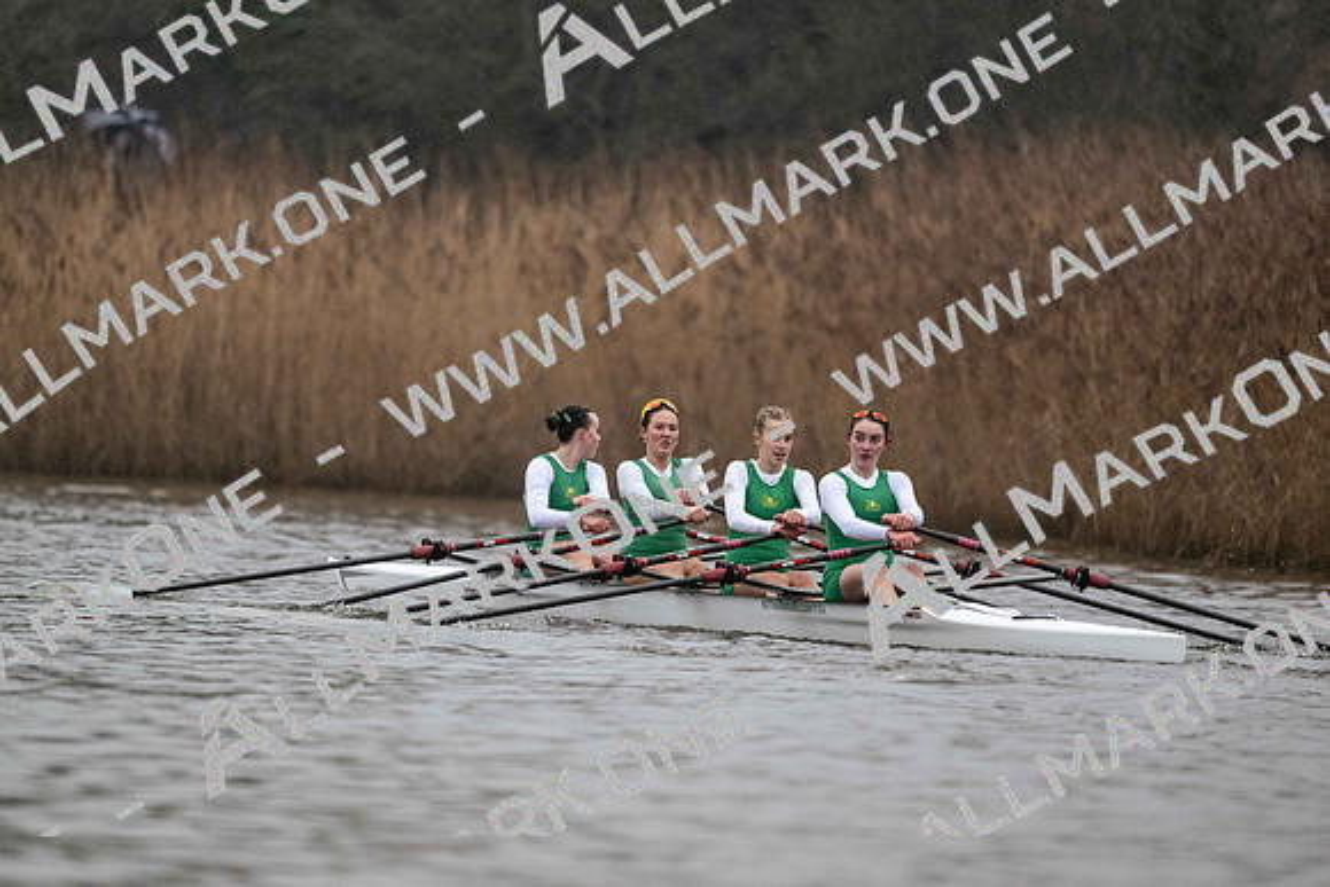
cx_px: 665
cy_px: 444
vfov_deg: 3.4
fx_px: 14781
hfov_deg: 5.2
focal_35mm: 400
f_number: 4.5
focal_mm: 400
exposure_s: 1/1600
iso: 4500
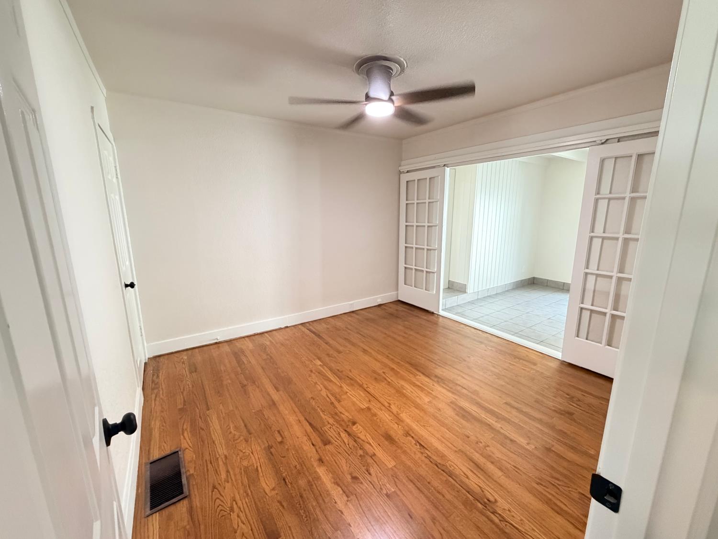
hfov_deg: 102.1
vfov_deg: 85.7
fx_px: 290
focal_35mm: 14
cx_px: 359
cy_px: 270
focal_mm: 2.22
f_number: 2.2
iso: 640
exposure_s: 1/60
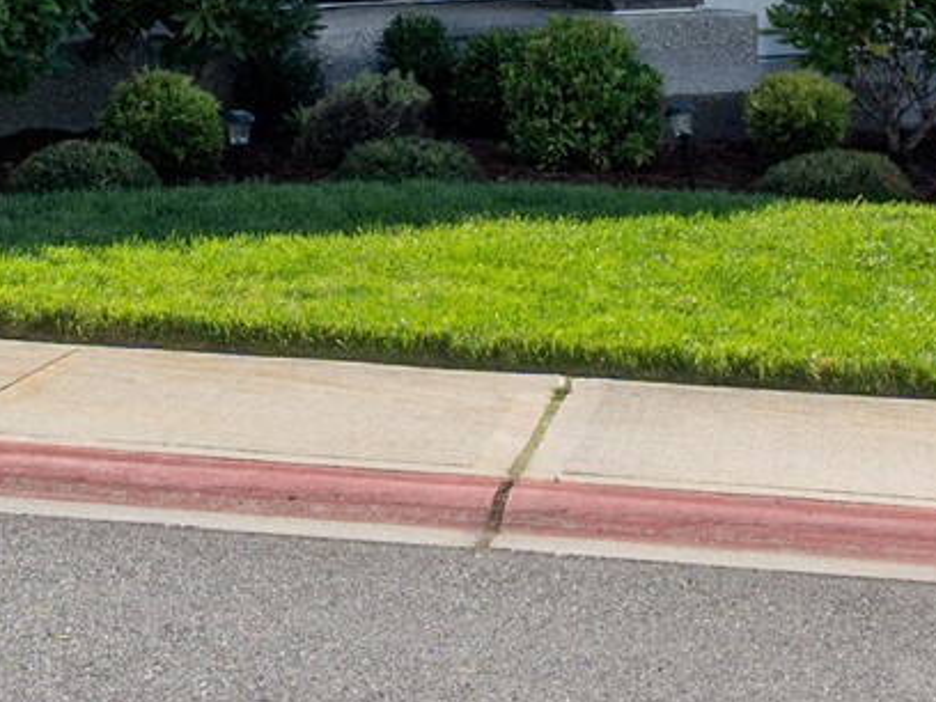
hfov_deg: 20.4
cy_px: -492
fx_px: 2596
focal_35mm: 96
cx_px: 421
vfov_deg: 14.0
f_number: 7.1
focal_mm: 24
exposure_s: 1/250
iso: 100
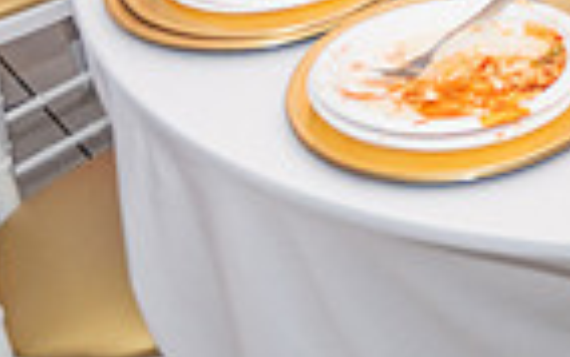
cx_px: 831
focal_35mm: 100
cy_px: -367
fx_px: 1555
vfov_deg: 11.7
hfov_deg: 18.6
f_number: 3.2
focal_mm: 24
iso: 800
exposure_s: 1/160
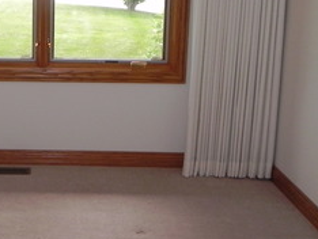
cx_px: 26
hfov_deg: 26.4
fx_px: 653
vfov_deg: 20.7
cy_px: 94
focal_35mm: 71
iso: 160
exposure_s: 1/110
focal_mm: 4.6
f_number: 3.5
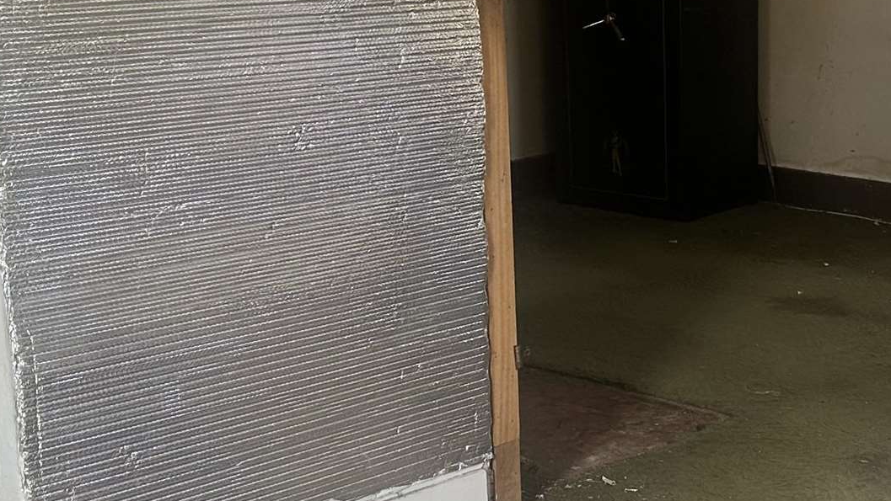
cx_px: 798
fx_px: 1796
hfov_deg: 26.9
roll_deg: -0.6
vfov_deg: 15.8
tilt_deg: -14.9
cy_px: 392
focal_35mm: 76
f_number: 1.78
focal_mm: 6.86
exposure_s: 1/121
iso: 100
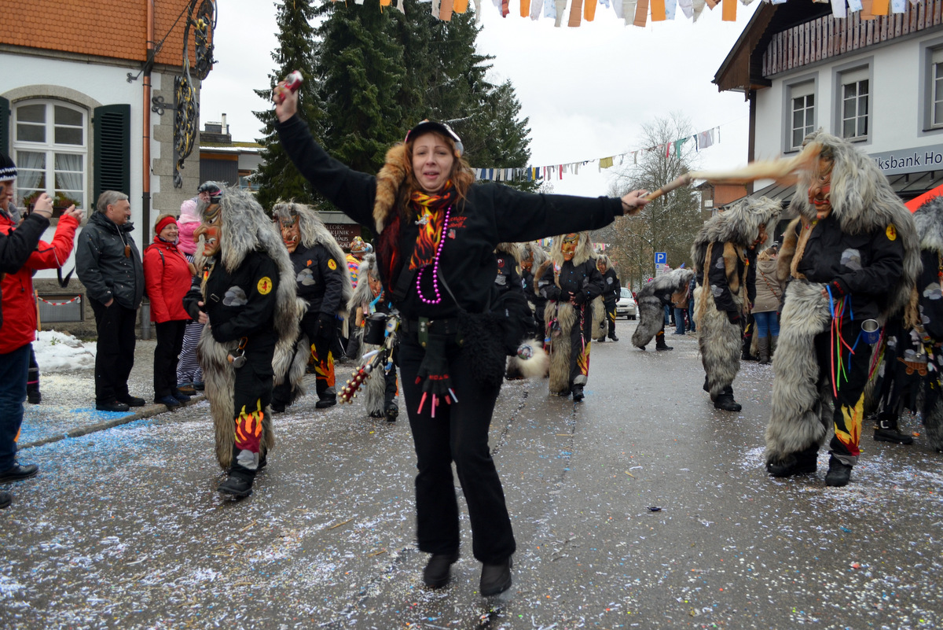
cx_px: 472
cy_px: 315
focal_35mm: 27
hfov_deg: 67.4
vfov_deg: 48.0
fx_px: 707
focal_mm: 18
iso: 280
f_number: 5.6
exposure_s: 1/125
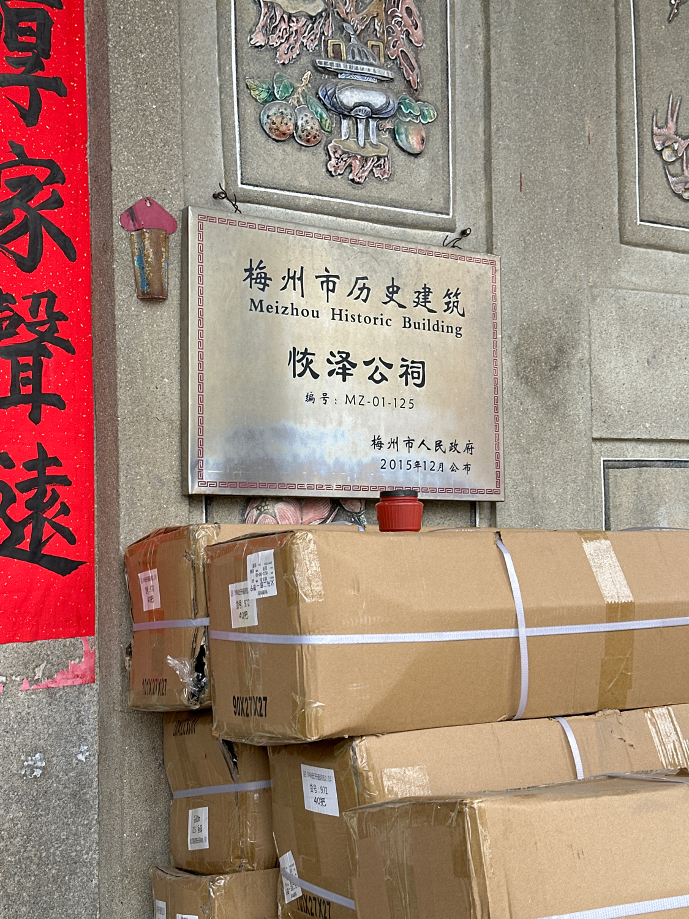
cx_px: 344
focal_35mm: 48
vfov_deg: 39.7
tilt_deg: +2.4
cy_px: 460
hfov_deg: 30.3
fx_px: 1274
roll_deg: +0.4
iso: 64
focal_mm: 6.86
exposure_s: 1/284
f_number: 1.78
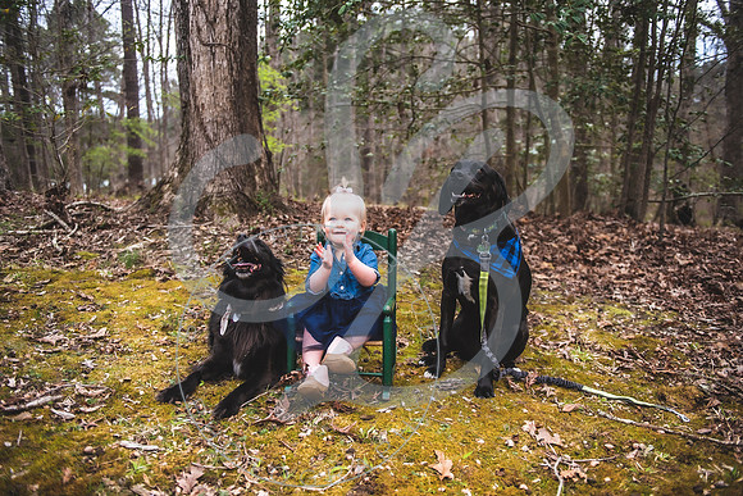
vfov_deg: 48.0
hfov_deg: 67.4
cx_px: 372
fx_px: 557
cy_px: 248
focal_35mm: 27
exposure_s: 1/500
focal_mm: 27
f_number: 2.8
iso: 100
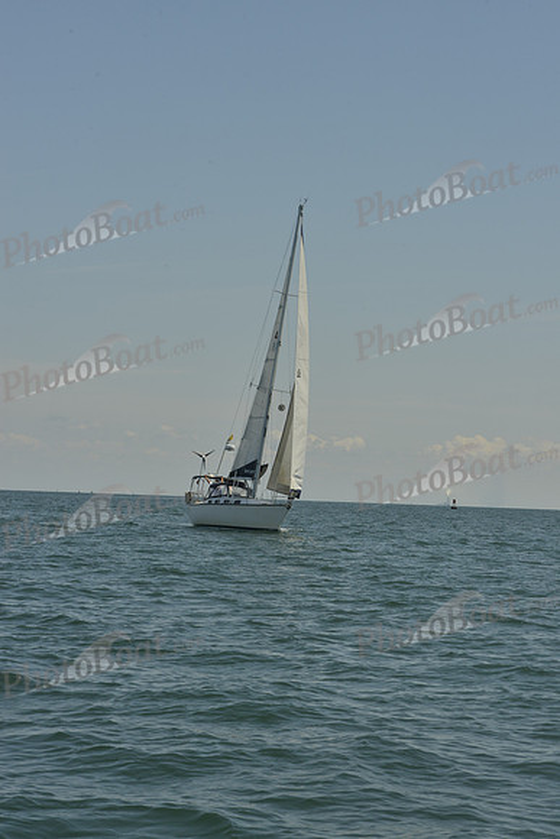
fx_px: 2099
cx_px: 280
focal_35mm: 90
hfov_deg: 15.2
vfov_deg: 22.6
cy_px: 420
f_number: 16
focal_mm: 90
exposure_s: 1/500
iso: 280
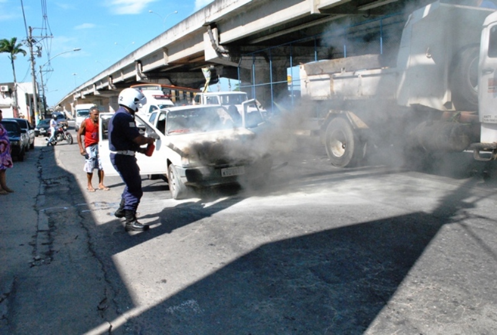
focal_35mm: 33
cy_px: 168
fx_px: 457
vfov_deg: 40.2
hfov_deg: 57.1
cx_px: 248
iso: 1600
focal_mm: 22
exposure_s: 1/800
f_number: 14
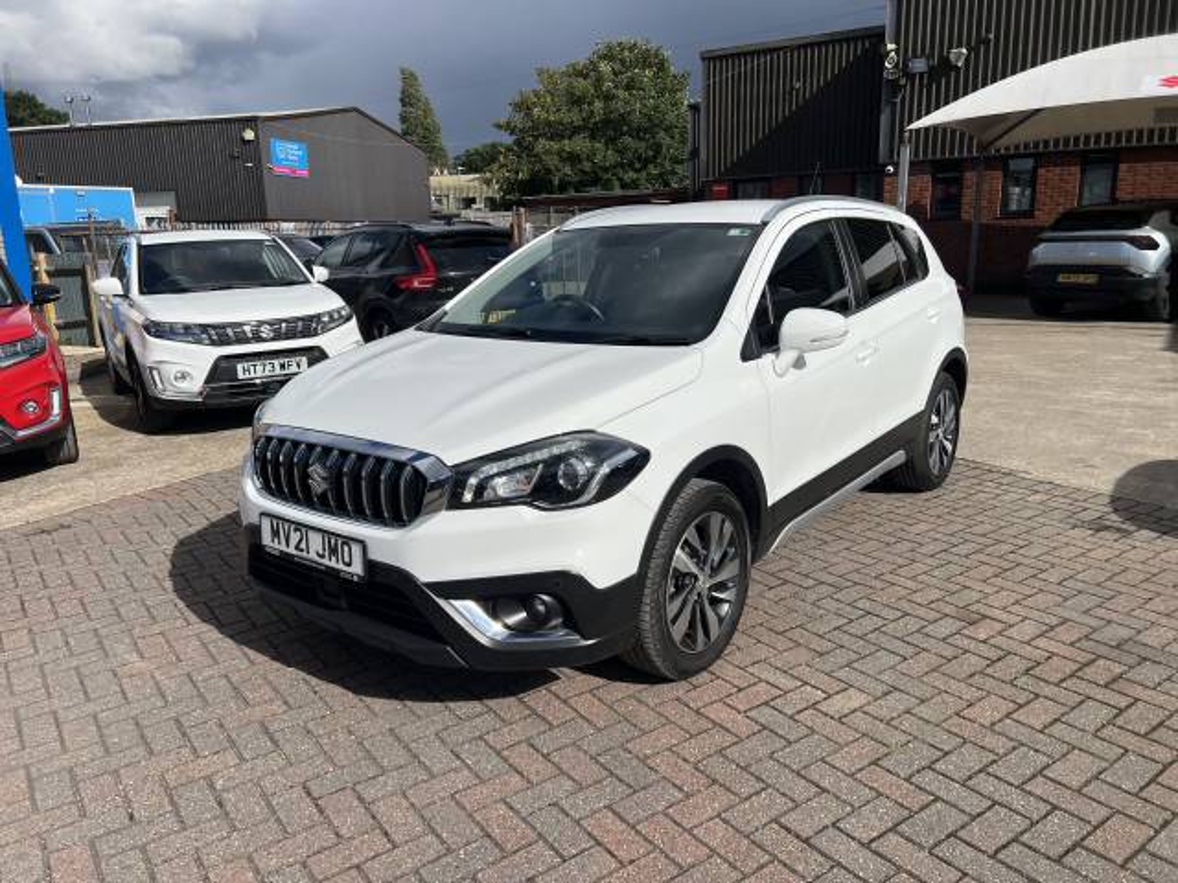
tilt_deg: -10.7
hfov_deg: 67.3
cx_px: 589
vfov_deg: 53.1
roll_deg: +4.6
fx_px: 885
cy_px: 442
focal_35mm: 26
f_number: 1.5
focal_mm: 5.7
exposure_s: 1/8696
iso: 50
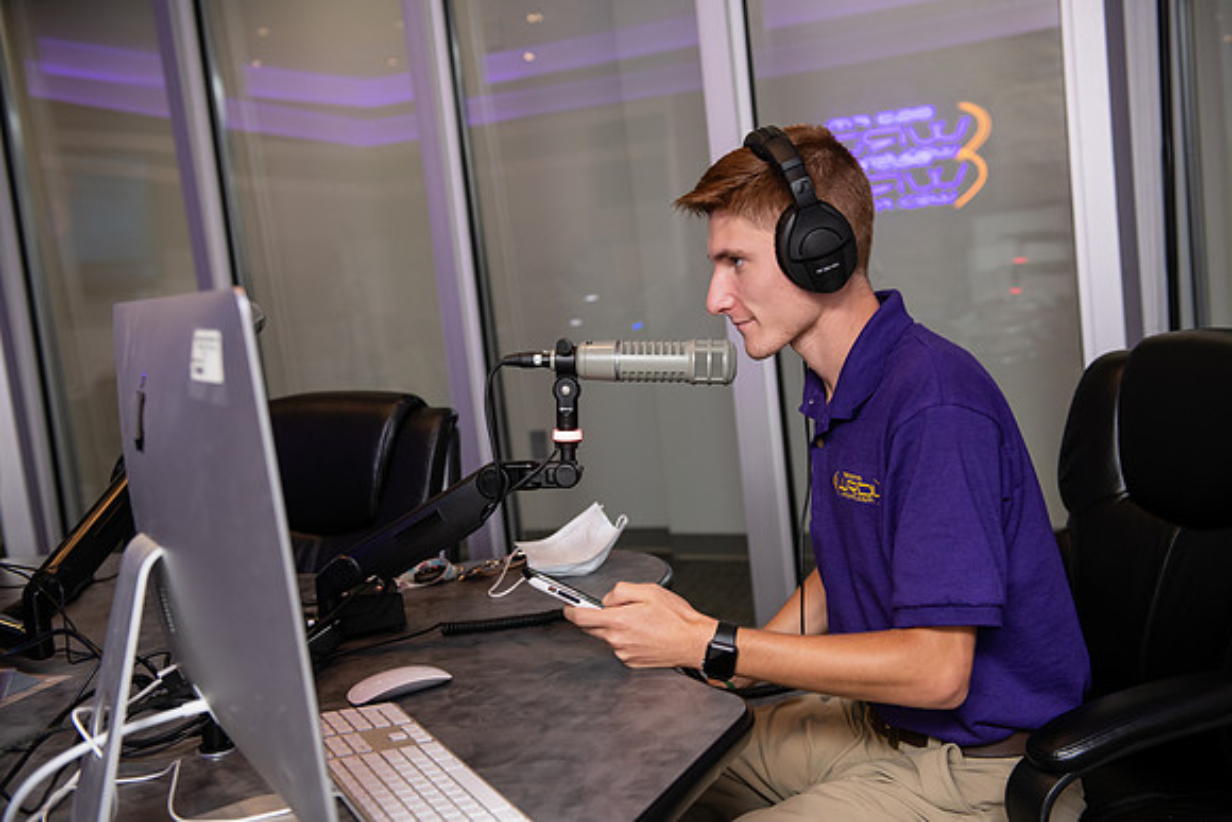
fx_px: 1301
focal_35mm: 38
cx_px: 616
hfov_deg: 50.7
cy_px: 411
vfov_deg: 35.1
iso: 800
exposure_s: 1/100
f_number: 3.5
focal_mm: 38
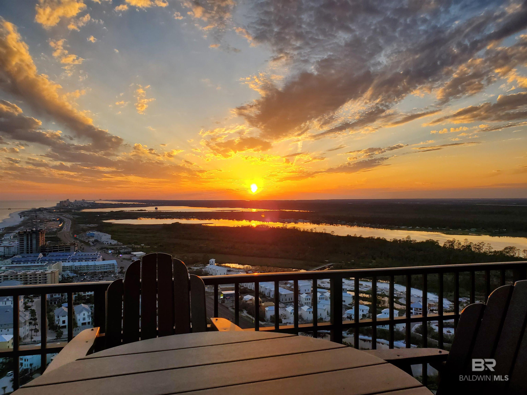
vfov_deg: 53.1
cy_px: 198
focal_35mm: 26
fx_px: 396
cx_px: 264
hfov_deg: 67.3
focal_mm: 4.3
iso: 50
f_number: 2.4
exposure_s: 1/770
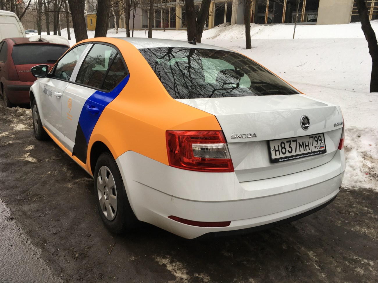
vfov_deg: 48.2
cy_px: 142
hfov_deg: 61.7
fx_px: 317
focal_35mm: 29
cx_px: 189
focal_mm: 4.15
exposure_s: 1/50
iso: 32
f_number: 2.2
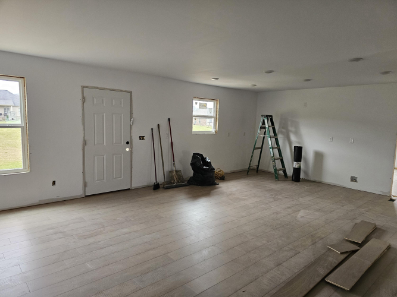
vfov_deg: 58.9
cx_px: 198
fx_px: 264
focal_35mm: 23
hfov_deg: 73.9
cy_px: 148
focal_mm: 6.3
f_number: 1.7
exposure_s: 1/120
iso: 320
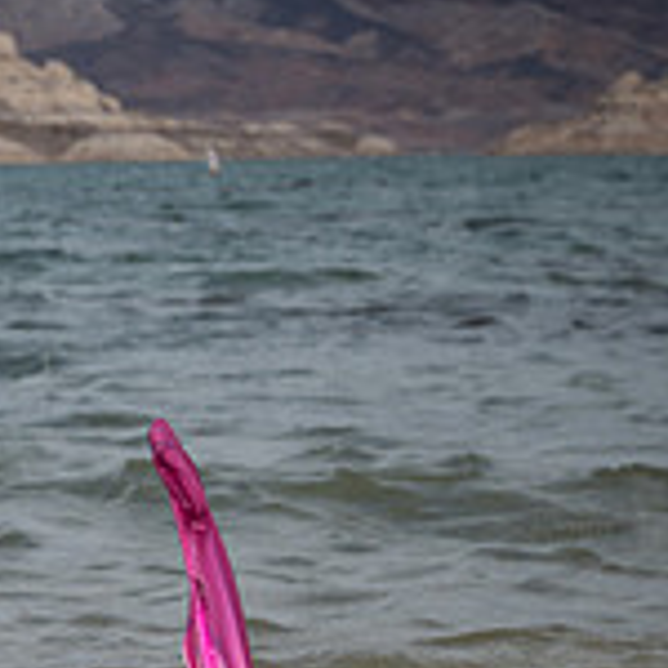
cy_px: 658
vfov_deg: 8.2
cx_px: -431
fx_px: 4650
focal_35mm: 213
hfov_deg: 8.0
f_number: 10
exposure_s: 1/250
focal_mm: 61
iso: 64
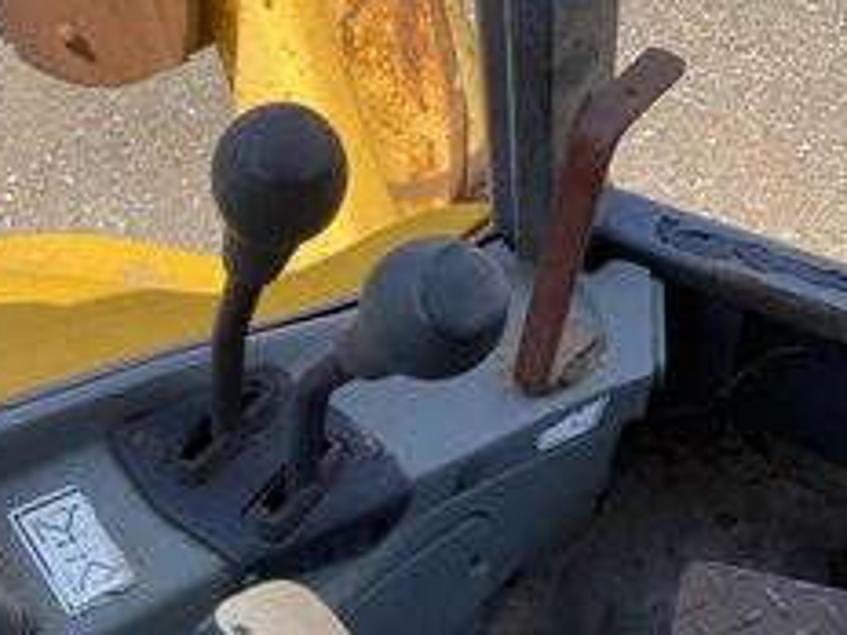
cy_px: 394
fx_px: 1223
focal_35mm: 50
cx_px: 270
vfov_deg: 29.0
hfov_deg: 37.7
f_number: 1.8
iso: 25
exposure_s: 1/606
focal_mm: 3
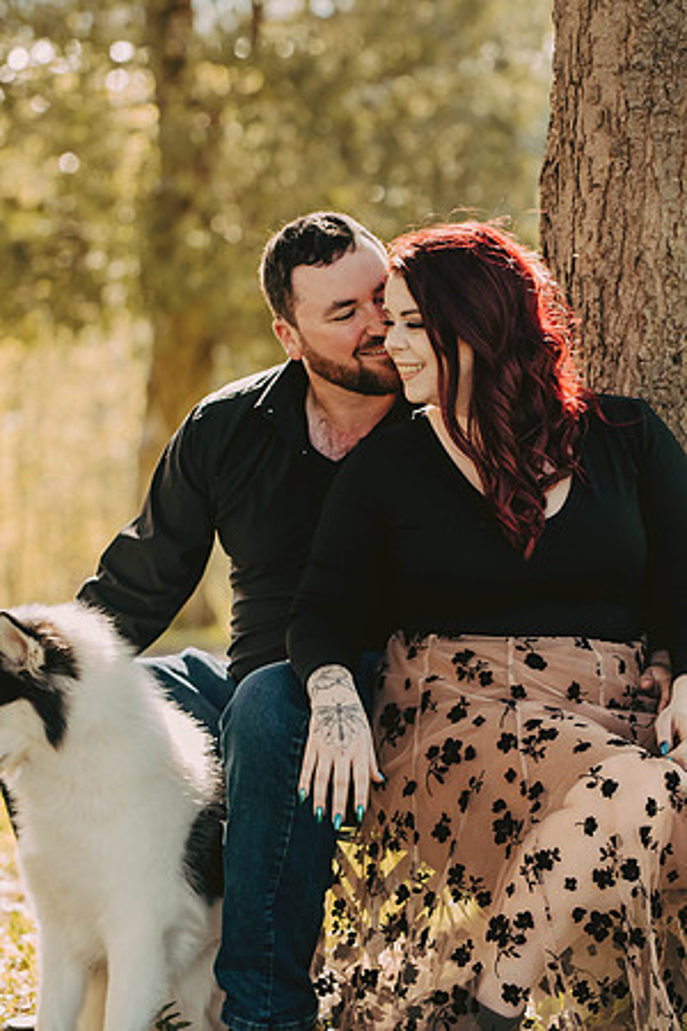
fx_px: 4057
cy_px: 497
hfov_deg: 9.7
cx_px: 442
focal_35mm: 142
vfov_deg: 14.5
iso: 400
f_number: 2.8
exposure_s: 1/500
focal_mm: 90
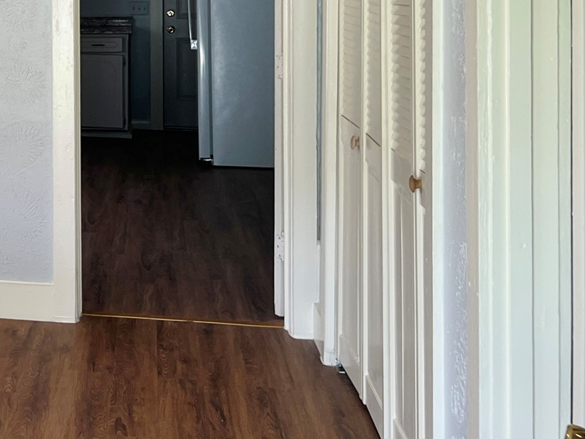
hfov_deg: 26.3
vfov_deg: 21.1
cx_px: -108
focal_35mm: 66
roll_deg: +0.2
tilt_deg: +0.4
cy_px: -50
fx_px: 1115
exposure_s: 1/120
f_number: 1.5
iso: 64
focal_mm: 5.7
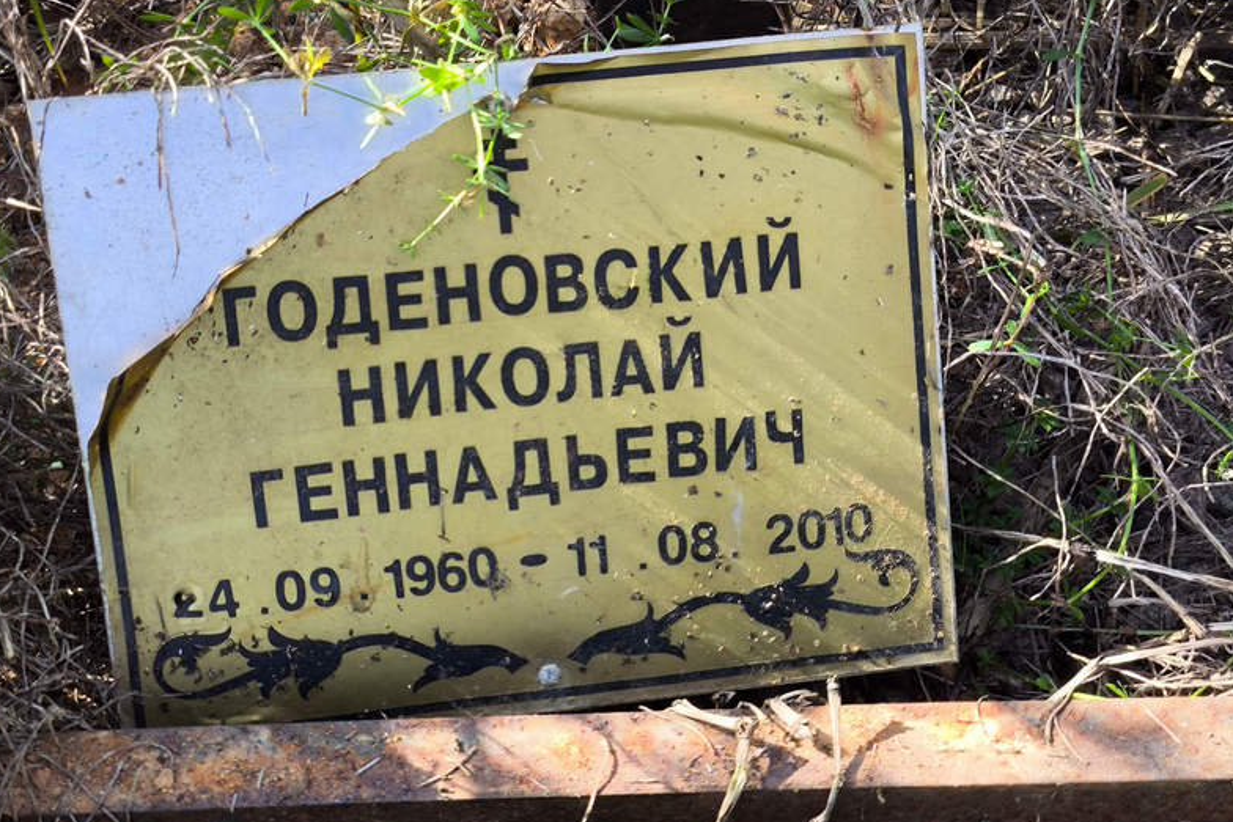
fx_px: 1815
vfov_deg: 25.5
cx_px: 611
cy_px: 412
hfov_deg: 37.5
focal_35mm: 53
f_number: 1.7
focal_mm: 4.71
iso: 50
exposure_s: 1/153
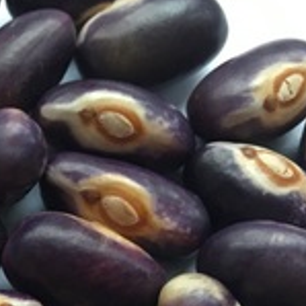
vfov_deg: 14.6
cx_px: -197
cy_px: 450
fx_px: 1120
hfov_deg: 14.2
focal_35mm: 112
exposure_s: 1/33
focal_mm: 4.15
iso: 64
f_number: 2.2
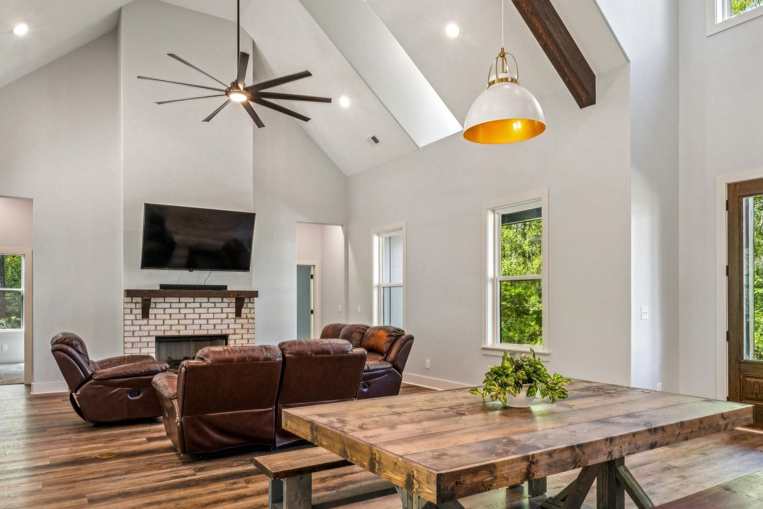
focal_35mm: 25
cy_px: 296
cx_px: 362
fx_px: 534
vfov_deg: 50.7
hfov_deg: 71.0
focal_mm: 14.7
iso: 400
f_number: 13
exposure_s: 1/6
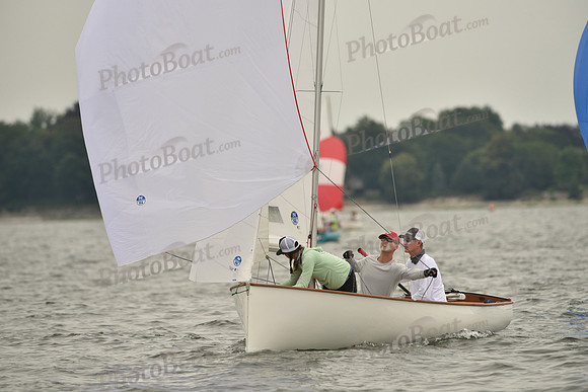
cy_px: 196
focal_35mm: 400
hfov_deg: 5.2
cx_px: 294
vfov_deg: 3.4
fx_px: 6535
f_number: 5.6
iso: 320
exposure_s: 1/1600
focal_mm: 400
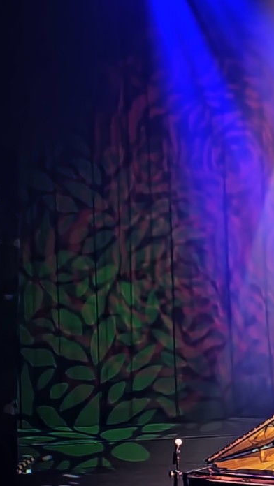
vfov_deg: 29.3
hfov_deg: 14.7
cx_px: 494
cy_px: 261
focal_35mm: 72
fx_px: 929
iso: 800
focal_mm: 6.4
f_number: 1.8
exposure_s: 1/25
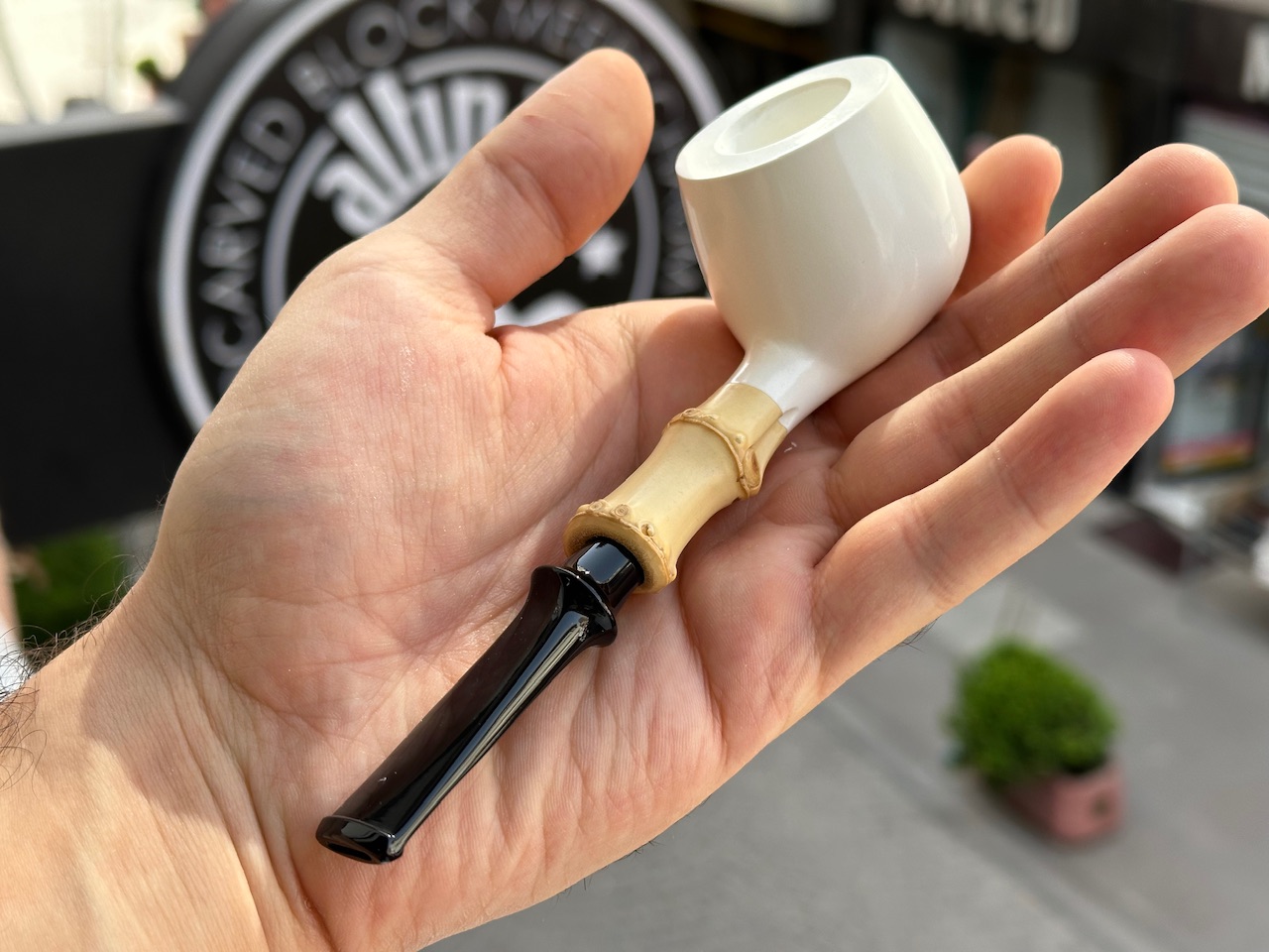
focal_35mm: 48
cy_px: 476
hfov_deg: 39.7
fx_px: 1760
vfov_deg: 30.3
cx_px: 634
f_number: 1.78
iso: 64
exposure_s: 1/529
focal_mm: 6.86
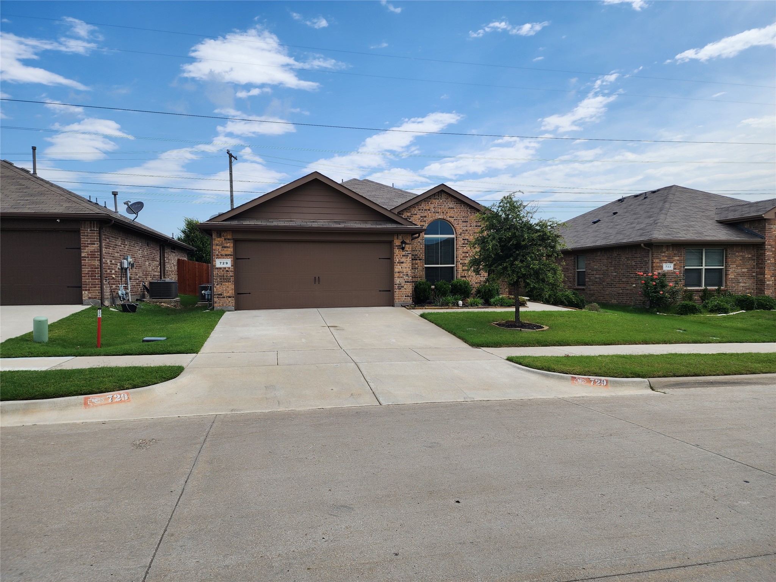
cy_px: 291
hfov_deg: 73.9
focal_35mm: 23
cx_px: 388
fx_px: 516
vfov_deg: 58.9
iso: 12
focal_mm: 6.4
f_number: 1.8
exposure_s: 1/986
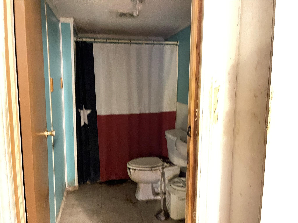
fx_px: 215
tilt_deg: -8.6
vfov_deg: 54.9
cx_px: 149
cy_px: 112
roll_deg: -1.4
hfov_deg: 69.4
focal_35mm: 25
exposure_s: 1/17
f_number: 1.6
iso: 1600
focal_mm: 5.1
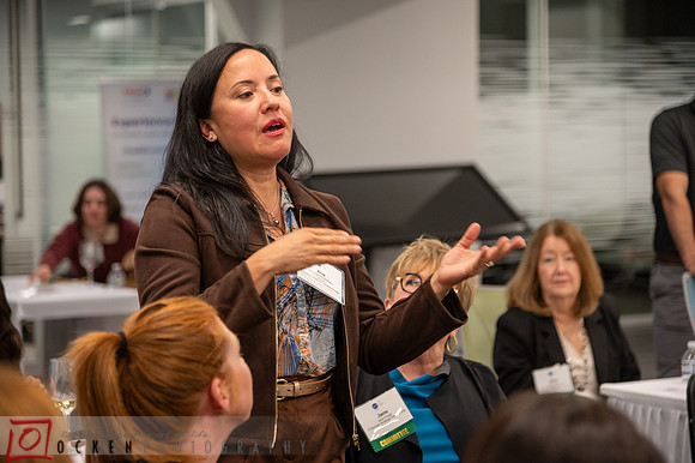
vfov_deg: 13.7
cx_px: 348
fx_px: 1929
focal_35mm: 100
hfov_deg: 20.4
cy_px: 232
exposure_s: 1/160
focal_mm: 100
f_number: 4
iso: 1600
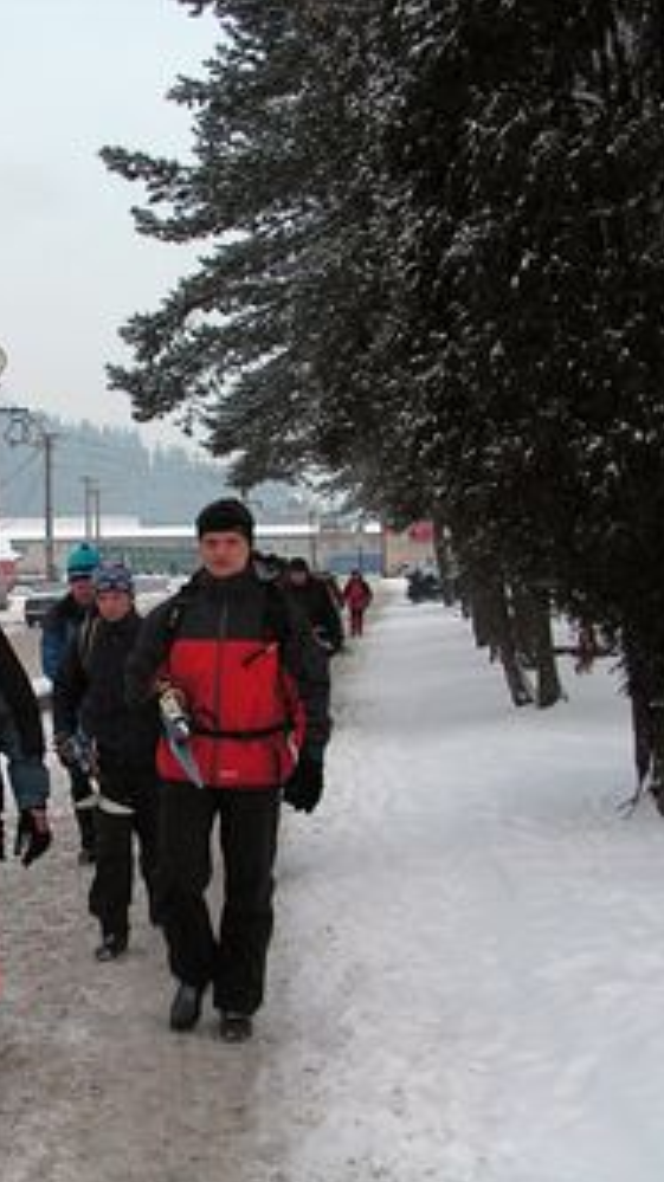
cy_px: 591
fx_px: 1661
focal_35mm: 53
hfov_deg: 22.2
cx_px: 103
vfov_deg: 39.2
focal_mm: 6
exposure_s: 1/60
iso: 50
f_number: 3.2
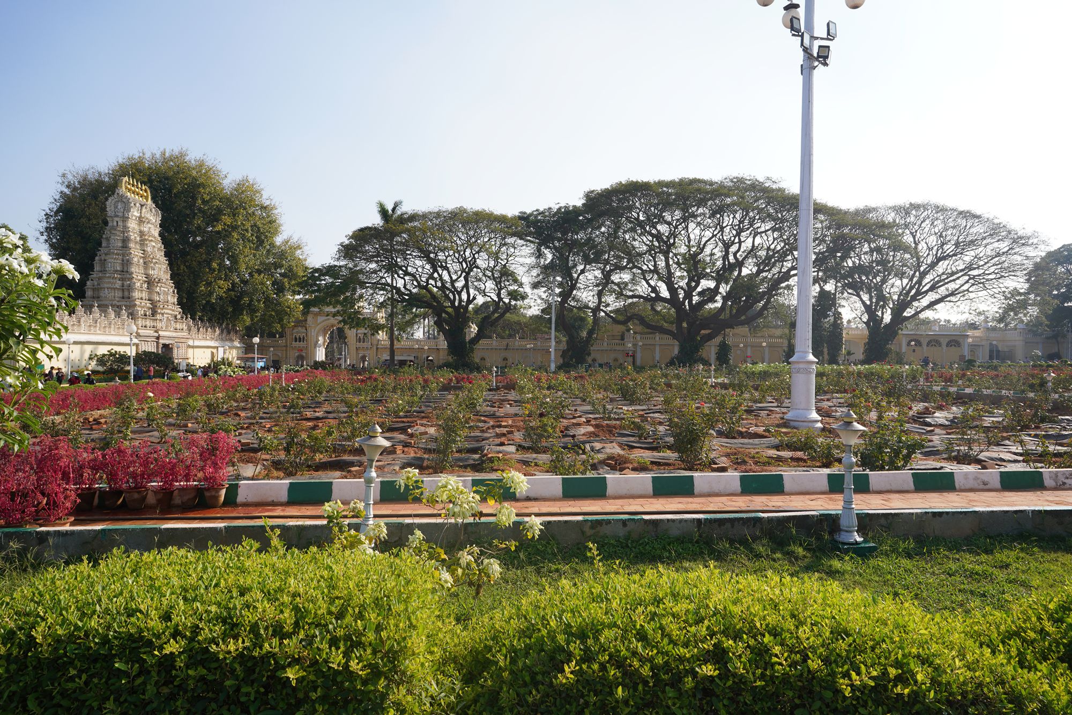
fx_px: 715
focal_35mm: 24
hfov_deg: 73.7
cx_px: 536
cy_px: 358
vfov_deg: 53.1
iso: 100
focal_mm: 24
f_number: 11
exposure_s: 1/100
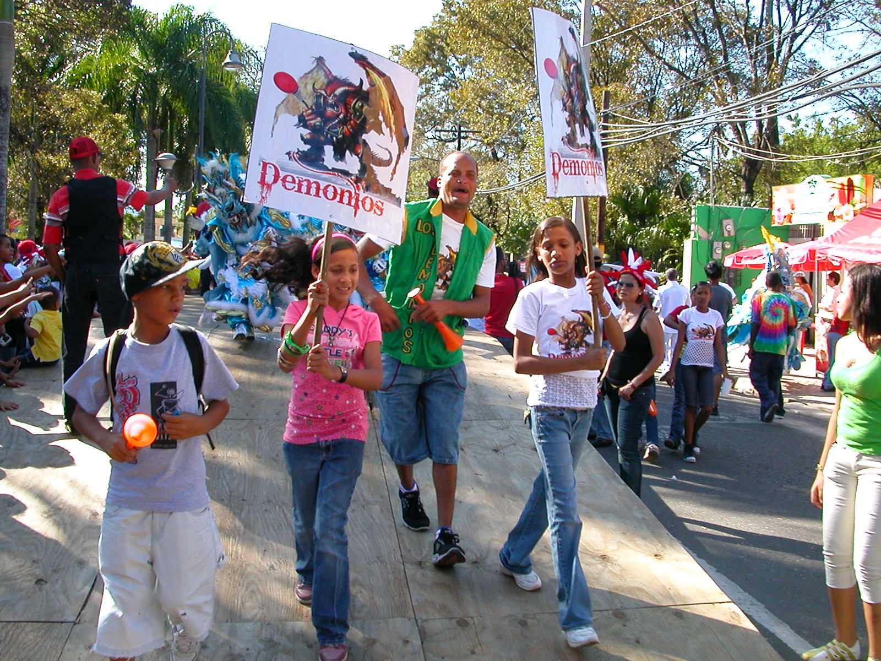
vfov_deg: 38.7
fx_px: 942
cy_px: 330
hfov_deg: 50.1
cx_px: 440
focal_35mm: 37
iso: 100
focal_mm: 5.6
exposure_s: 1/151
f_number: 4.5
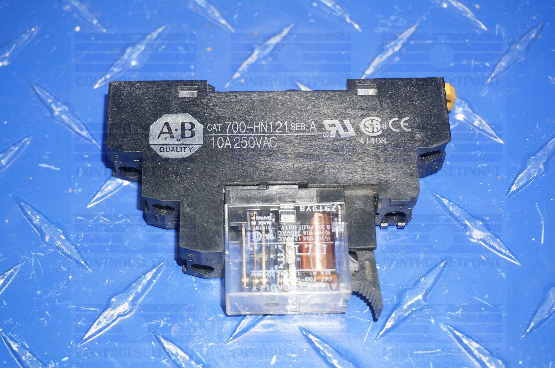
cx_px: 278
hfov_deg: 32.7
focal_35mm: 62
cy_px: 184
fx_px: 947
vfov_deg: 22.0
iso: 500
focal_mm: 41
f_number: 5.6
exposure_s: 1/80
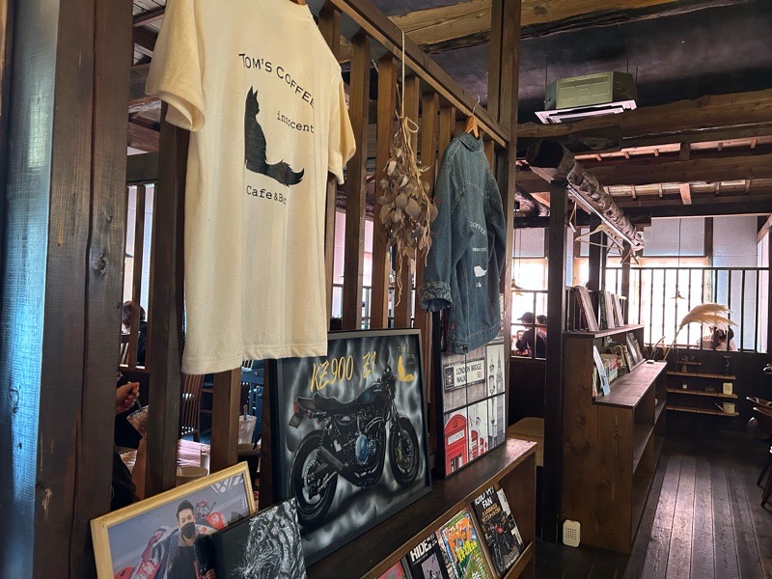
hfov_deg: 67.3
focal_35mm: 26
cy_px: 290
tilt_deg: +0.3
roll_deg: -2.0
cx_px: 386
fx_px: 580
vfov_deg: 53.1
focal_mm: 5.7
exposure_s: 1/40
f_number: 1.5
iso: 400
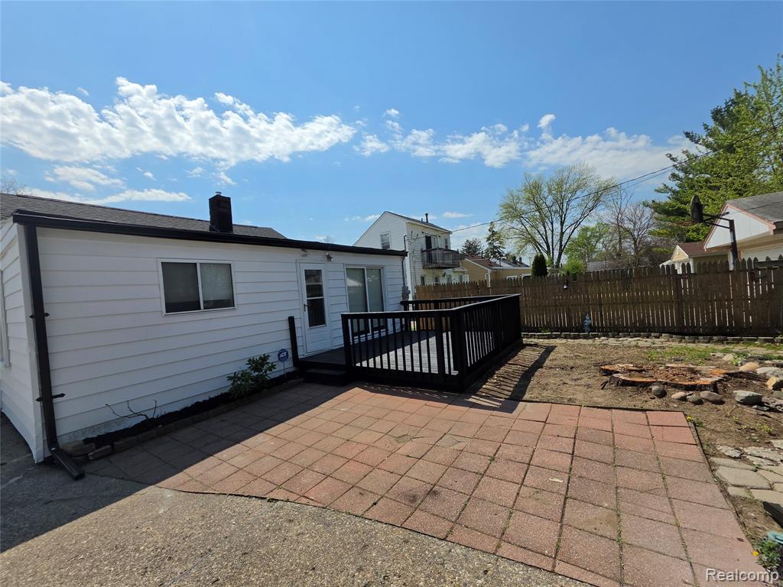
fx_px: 294
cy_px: 294
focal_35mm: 13
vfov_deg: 89.9
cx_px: 392
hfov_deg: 106.2
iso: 32
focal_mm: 2.2
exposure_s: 1/3727
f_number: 1.9
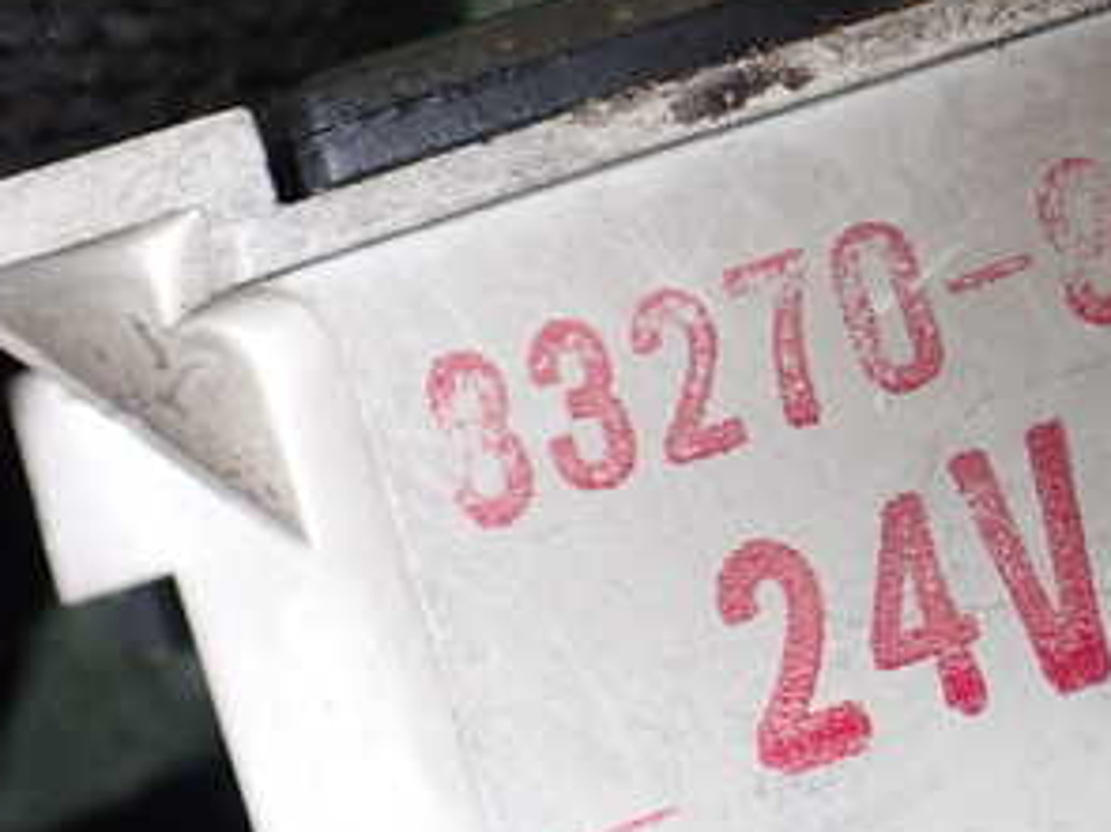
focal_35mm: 61
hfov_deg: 29.9
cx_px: 1070
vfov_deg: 23.7
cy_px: 192
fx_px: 1957
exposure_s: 1/125
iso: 200
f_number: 2.3
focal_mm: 5.4
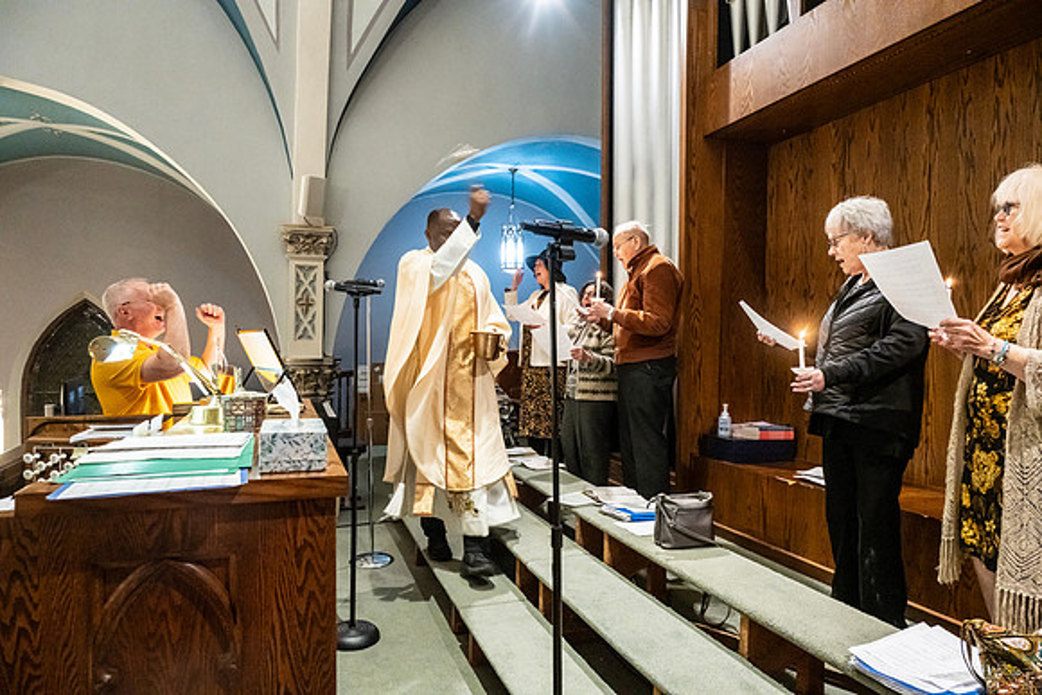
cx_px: 521
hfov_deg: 73.7
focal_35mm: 24
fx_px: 695
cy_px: 348
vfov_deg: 53.2
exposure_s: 1/60
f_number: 7.1
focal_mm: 24
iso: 5000
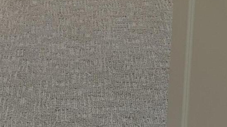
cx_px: 65
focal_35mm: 104
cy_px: -215
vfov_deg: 9.7
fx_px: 626
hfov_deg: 20.4
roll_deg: -0.8
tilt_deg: -8.4
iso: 125
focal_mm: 5.7
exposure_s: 1/60
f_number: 1.5
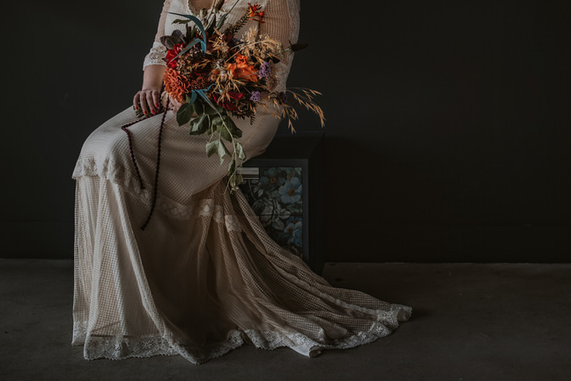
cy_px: 90
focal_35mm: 54
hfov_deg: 35.9
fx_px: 856
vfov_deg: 24.7
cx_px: 438
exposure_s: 1/200
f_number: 1.4
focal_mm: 35
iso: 100
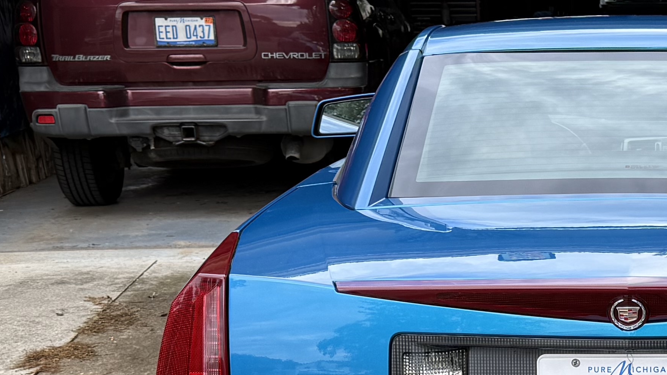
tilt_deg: -15.6
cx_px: 680
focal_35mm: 85
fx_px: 1503
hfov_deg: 23.8
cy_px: 442
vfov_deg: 13.8
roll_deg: +0.9
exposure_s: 1/575
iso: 80
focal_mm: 6.76
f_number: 1.78
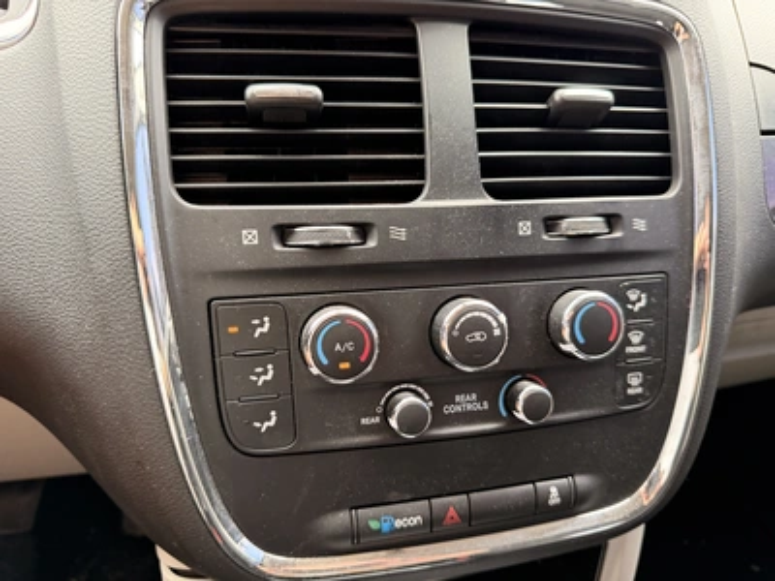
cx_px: 388
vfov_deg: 56.8
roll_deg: -0.1
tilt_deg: -21.0
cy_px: 290
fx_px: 537
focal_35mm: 24
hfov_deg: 71.6
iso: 250
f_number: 1.78
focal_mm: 6.76
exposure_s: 1/60
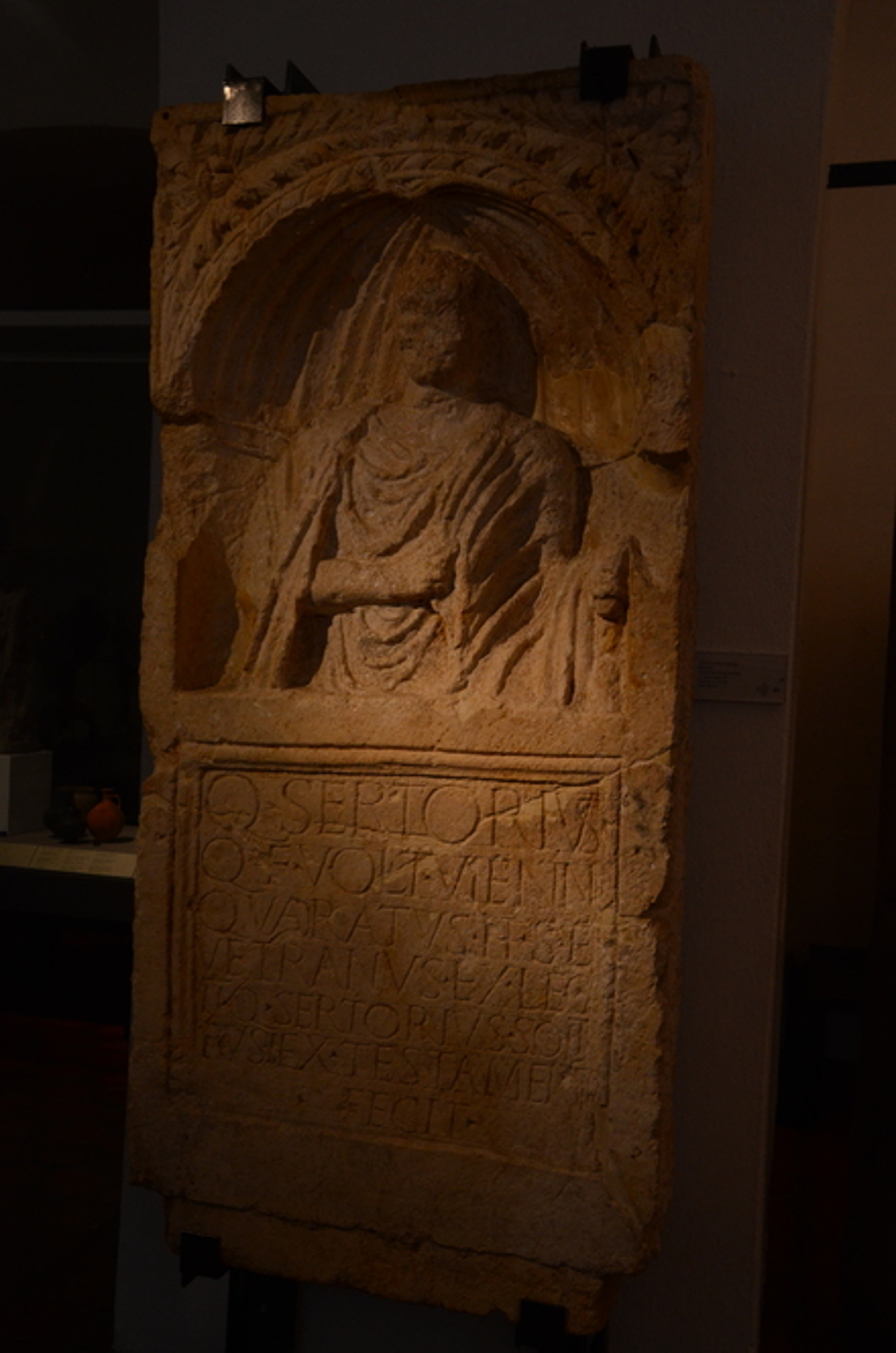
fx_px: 1237
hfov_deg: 39.8
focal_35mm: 33
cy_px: 676
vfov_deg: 57.3
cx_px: 448
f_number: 5
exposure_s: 1/100
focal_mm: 22
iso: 1250
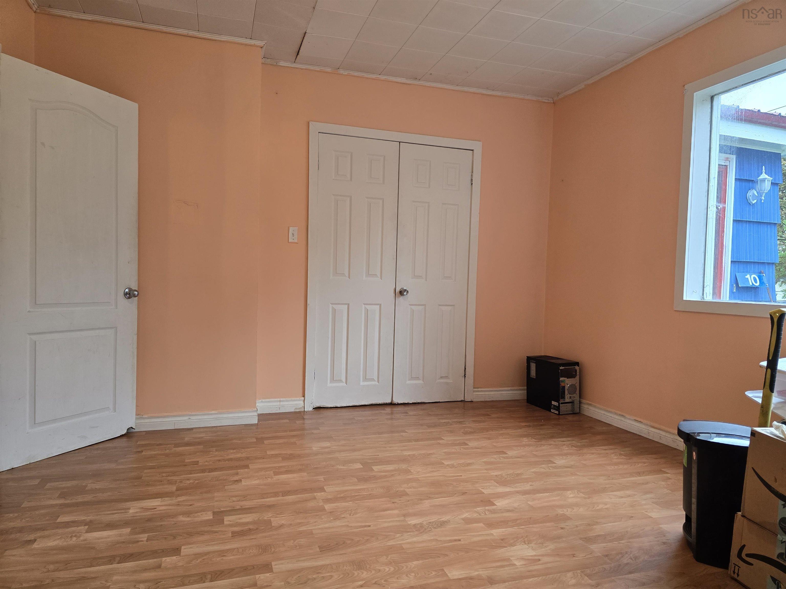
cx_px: 393
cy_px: 294
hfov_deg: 73.9
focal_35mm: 23
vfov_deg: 58.9
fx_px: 522
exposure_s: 1/120
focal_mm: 6.3
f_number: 1.7
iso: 125
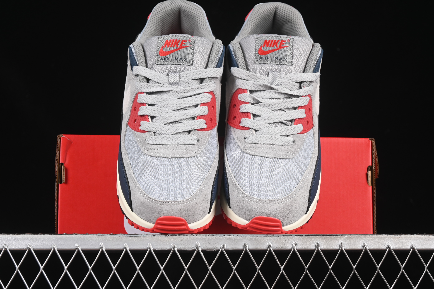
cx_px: 217
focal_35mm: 75
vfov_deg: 18.2
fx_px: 904
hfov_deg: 27.0
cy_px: 144
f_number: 6.3
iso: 160
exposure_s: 1/60
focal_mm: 50
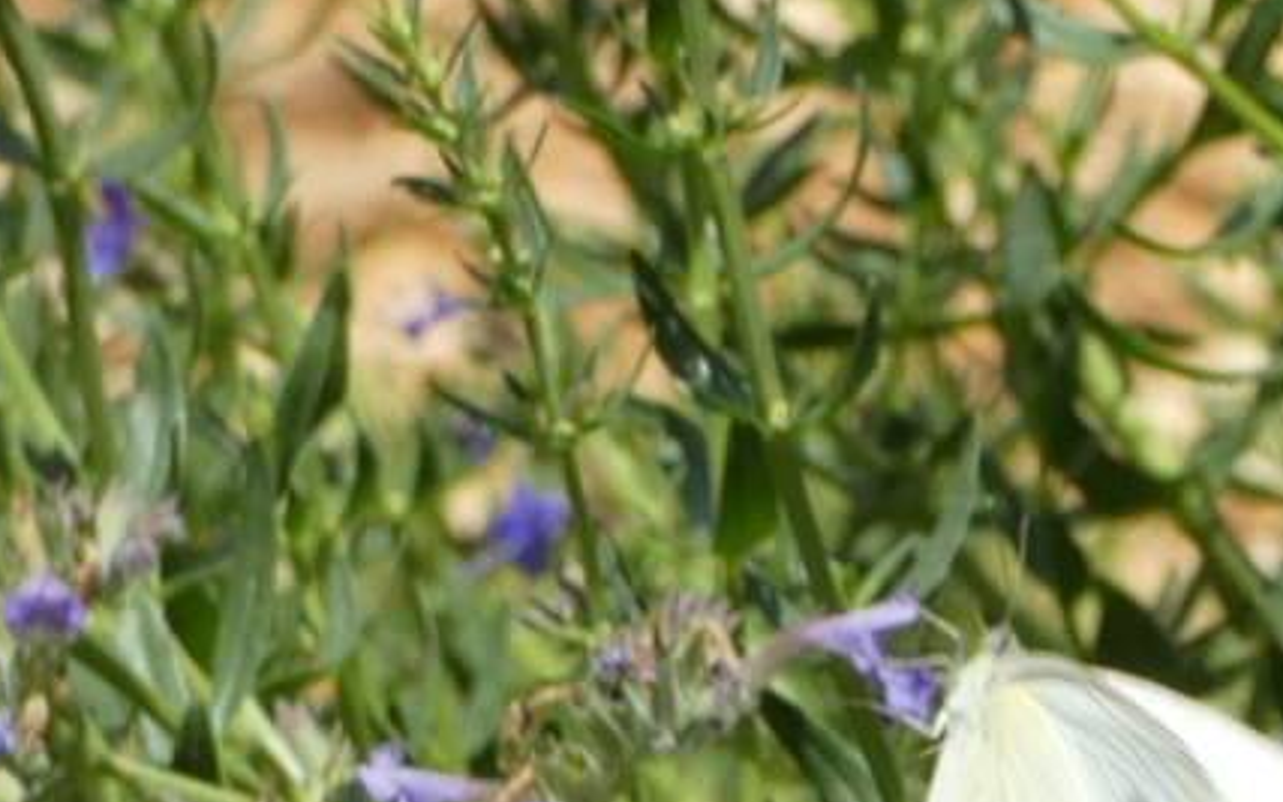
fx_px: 15177
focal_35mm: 434
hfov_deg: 4.8
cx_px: 1047
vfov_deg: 3.0
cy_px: 898
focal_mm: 36.8
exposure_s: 1/160
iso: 80
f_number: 5.5
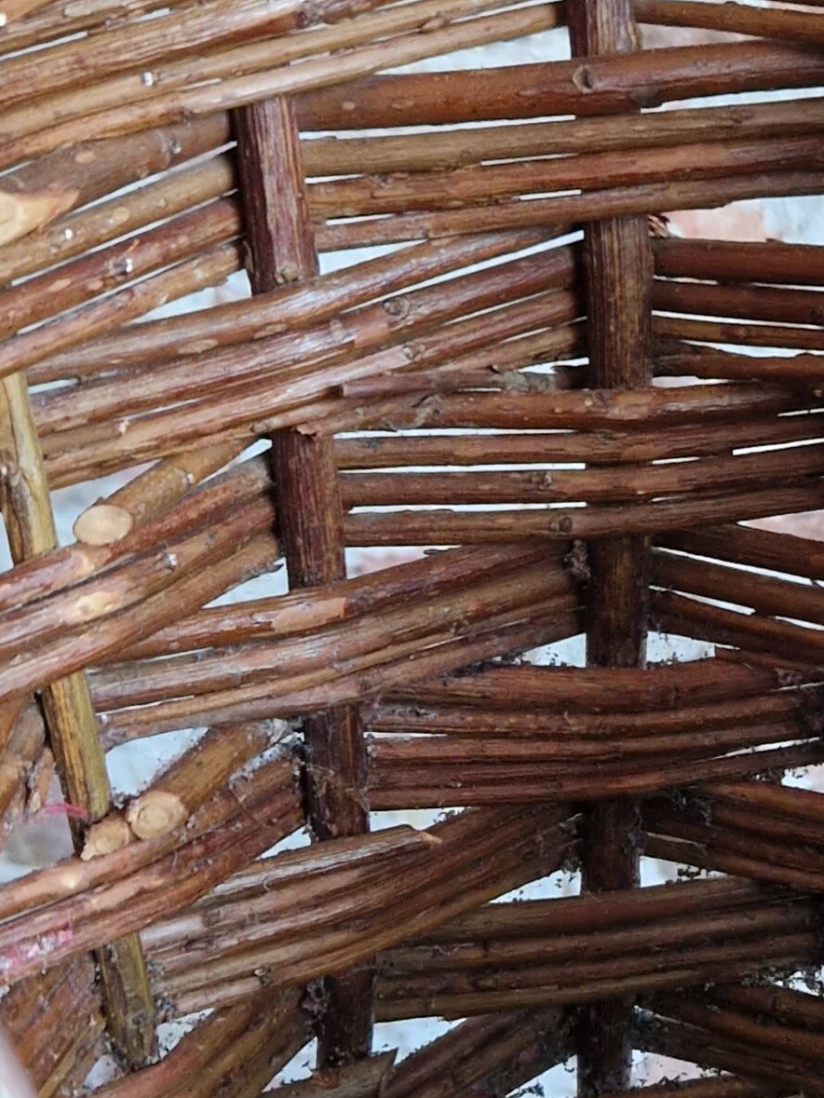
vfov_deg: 24.9
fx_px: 2474
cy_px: 724
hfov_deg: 18.4
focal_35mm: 78
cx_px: 829
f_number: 1.8
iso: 640
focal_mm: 5.4
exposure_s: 1/33
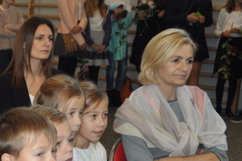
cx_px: -67
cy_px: 166
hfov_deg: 17.1
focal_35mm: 113
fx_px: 759
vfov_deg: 11.9
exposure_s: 1/60
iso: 400
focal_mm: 28
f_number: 5
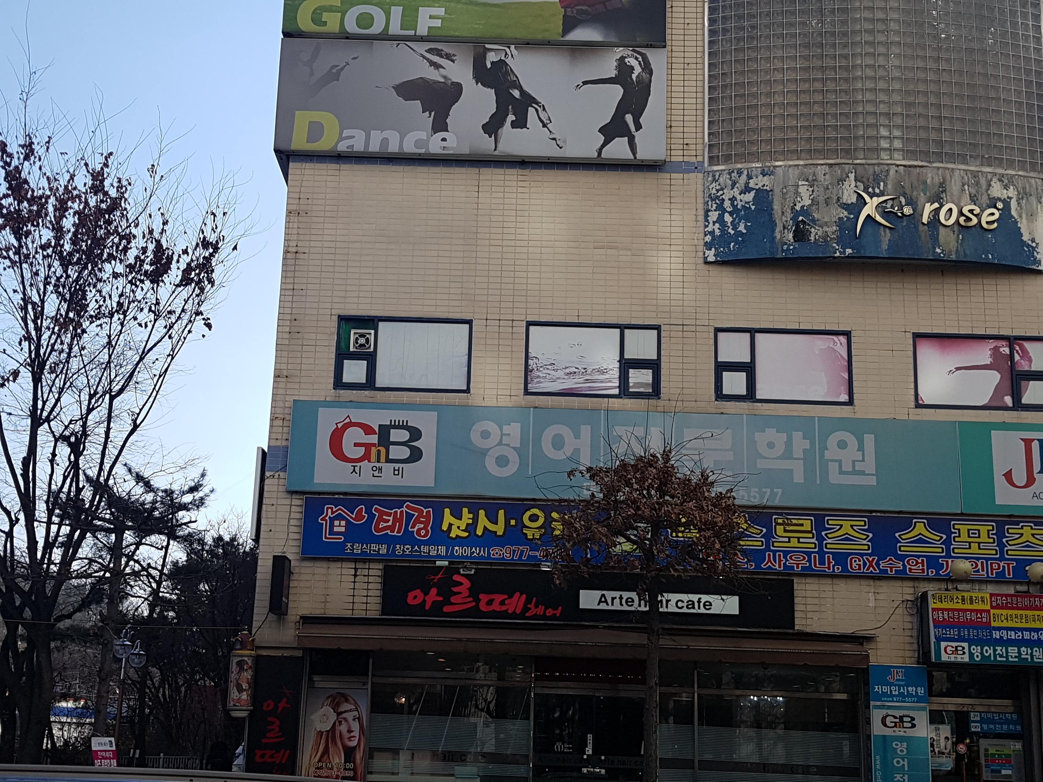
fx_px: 783
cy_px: 391
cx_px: 522
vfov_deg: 53.1
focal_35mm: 26
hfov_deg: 67.3
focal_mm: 4.2
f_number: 1.7
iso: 50
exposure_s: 1/1984
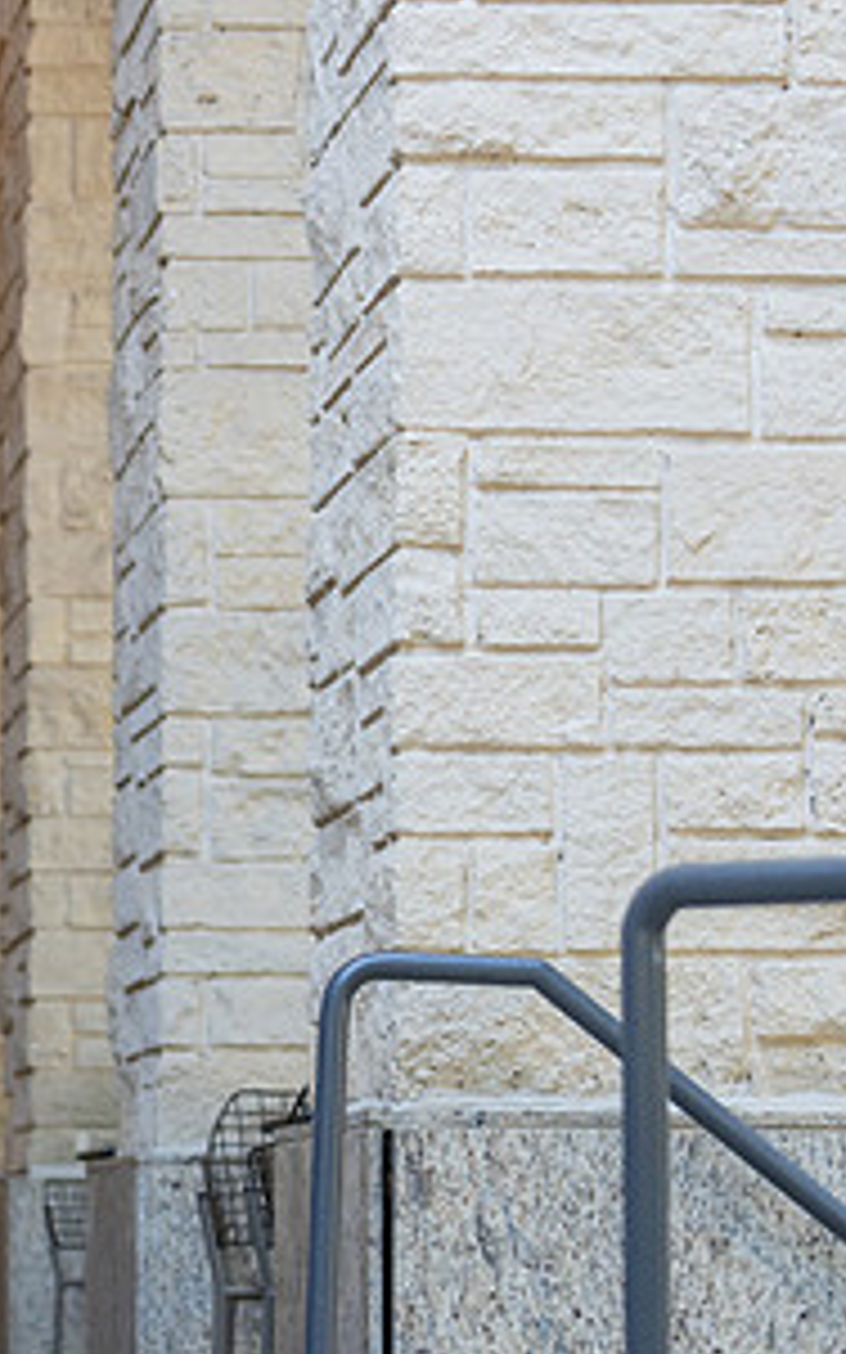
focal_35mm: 143
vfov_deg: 14.6
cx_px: -309
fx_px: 5278
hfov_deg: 9.0
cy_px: 885
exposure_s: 1/320
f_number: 2.8
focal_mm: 70
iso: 1000
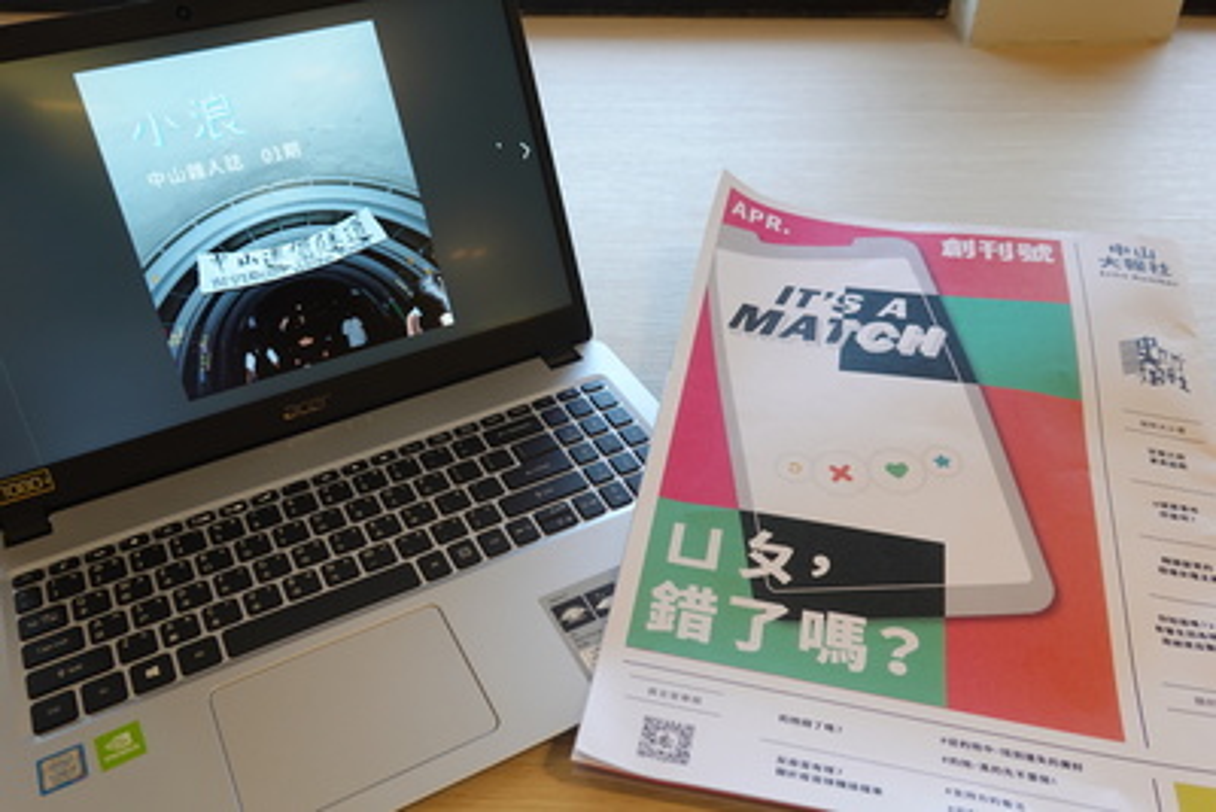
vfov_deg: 43.6
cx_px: 608
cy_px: 406
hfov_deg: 61.9
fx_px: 1014
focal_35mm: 30
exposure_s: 1/30
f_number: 3.5
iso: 200
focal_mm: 11.29
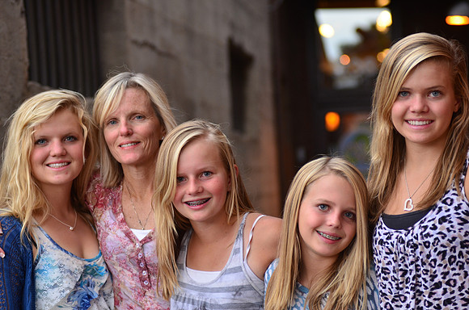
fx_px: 1560
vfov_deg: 11.4
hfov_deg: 17.1
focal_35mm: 120
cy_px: 155
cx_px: 234
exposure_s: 1/160
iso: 400
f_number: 3.5
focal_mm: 80
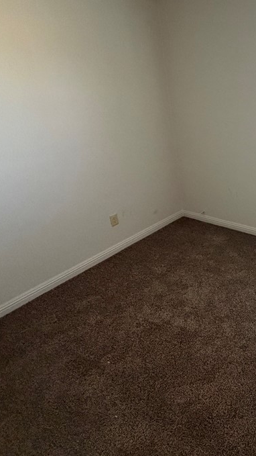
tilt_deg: -22.6
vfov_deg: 78.4
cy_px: 203
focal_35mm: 23
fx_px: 278
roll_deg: +2.4
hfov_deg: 44.3
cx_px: 238
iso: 640
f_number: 2.2
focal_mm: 2.22
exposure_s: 1/60
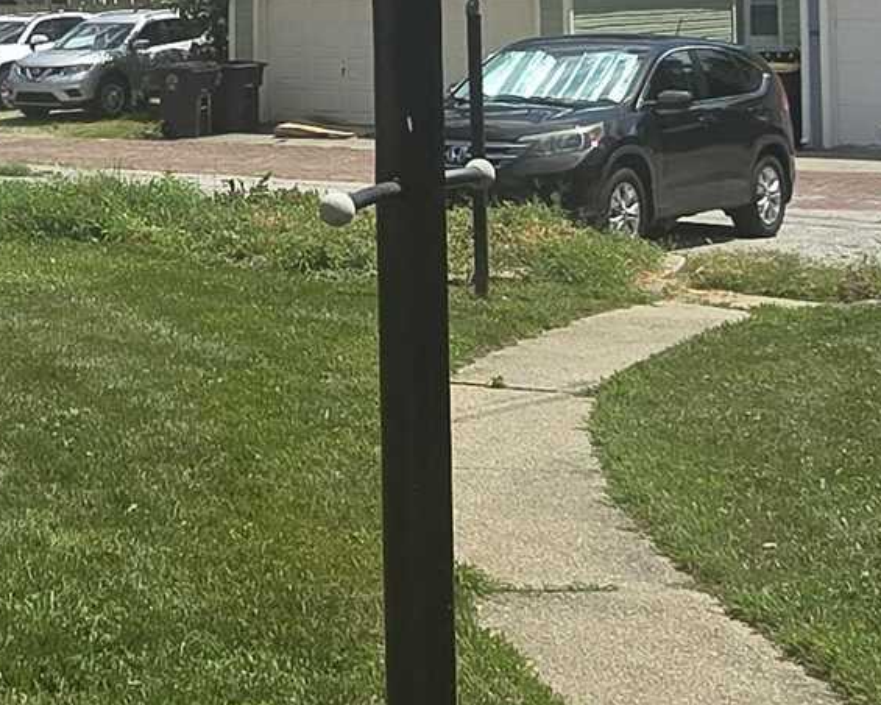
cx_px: -23
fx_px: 1799
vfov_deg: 21.1
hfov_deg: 25.9
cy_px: -55
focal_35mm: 69
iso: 50
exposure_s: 1/3220
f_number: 2.2
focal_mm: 2.2
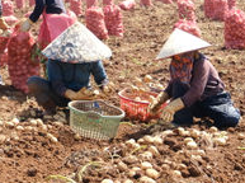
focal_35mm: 124
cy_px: -1
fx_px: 876
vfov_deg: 11.8
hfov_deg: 15.2
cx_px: -66
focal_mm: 30.8
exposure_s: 1/1250
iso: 640
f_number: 4
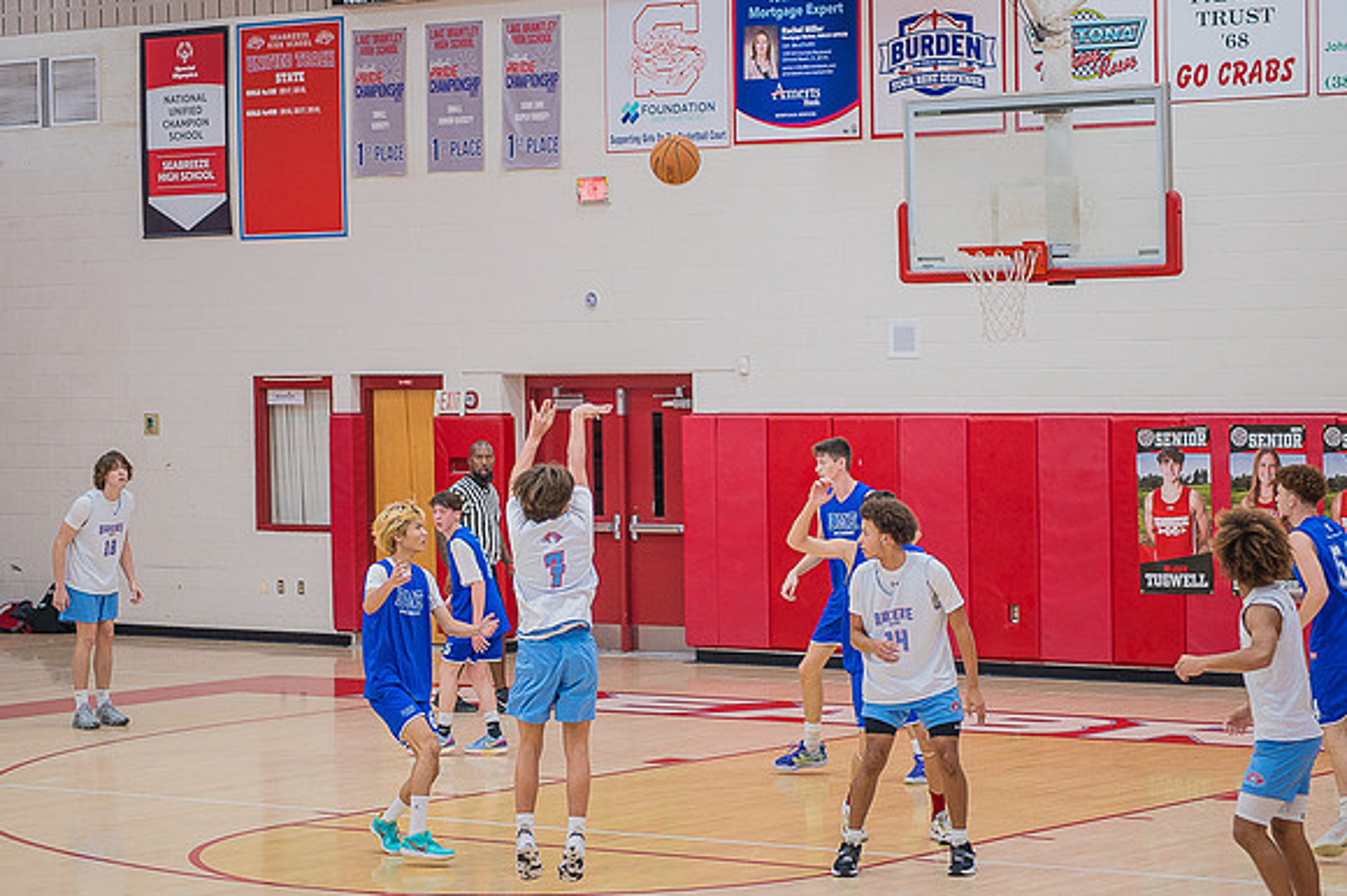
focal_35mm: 107
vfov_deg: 12.8
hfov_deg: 19.2
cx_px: 674
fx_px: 3986
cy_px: 448
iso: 1000
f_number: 4.5
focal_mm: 95
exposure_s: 1/250
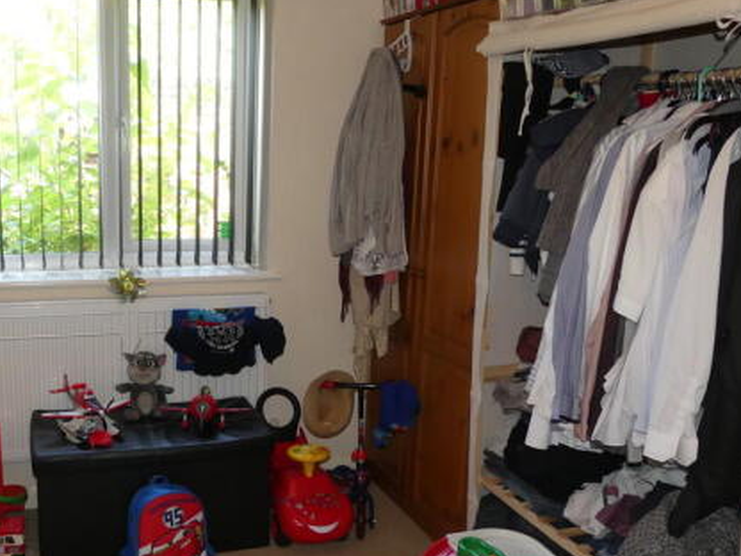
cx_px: 231
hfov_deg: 51.4
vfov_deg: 40.7
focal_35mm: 35
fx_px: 749
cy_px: 284
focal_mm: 4.5
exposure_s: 1/60
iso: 400
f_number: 2.8
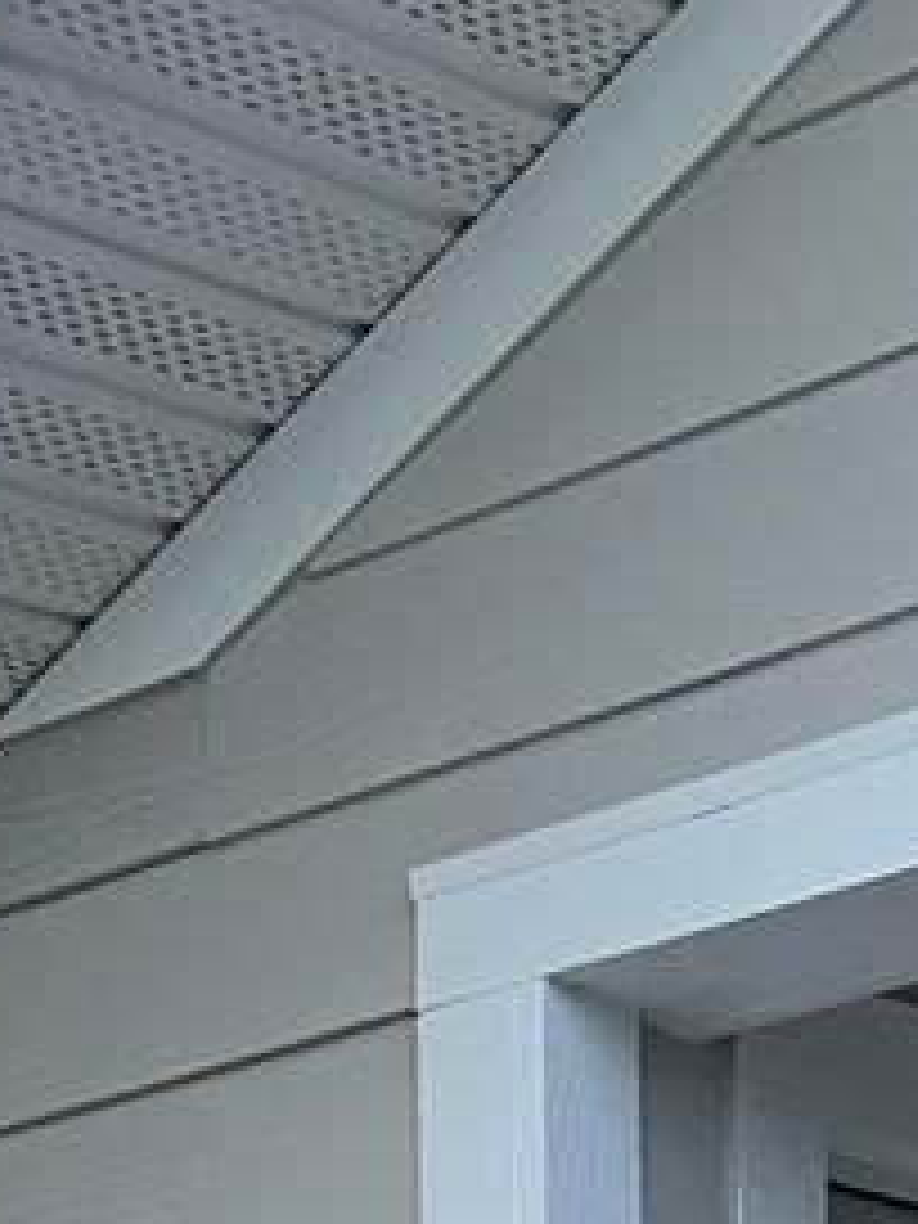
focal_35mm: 141
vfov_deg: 12.4
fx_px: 4986
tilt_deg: -0.3
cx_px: 585
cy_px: 2448
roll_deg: -0.7
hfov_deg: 10.5
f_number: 1.78
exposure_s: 1/1453
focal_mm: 6.86
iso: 80
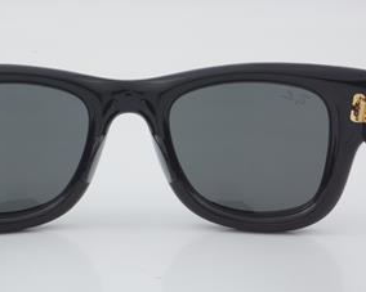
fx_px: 1072
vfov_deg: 15.5
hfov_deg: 19.3
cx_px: 130
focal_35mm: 99
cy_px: 148
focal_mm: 50
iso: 100
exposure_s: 1/3
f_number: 32
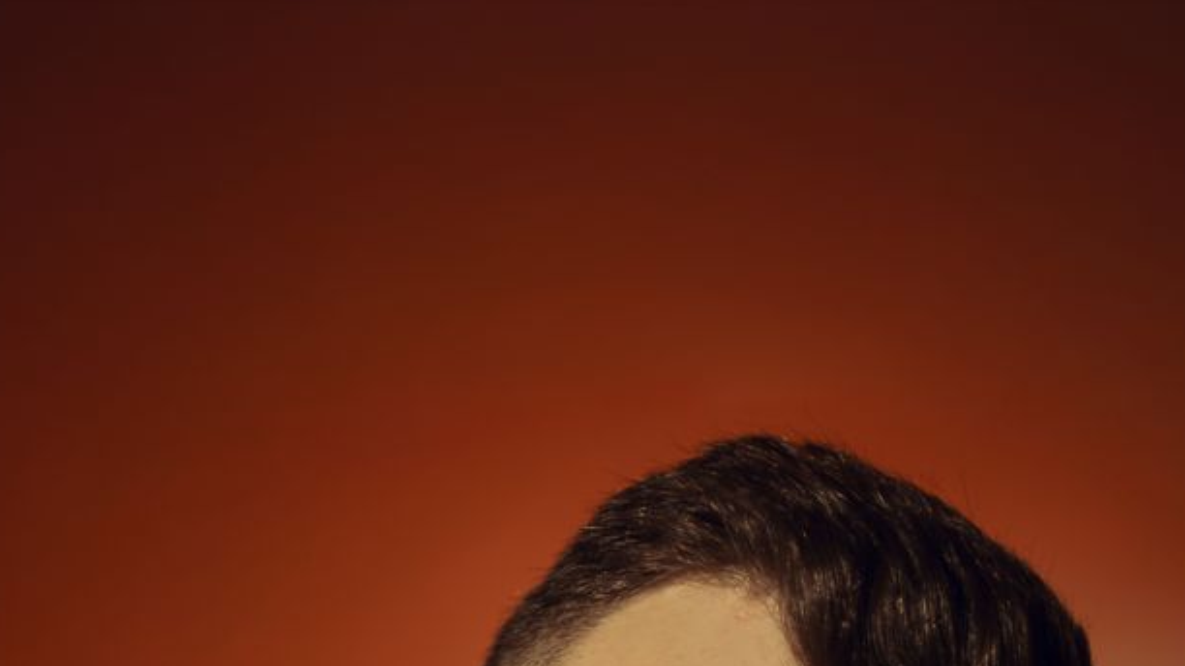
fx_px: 3613
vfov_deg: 9.0
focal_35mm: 115
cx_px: 378
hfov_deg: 18.6
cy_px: 1853
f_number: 1.6
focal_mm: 35
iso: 64
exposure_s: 1/800
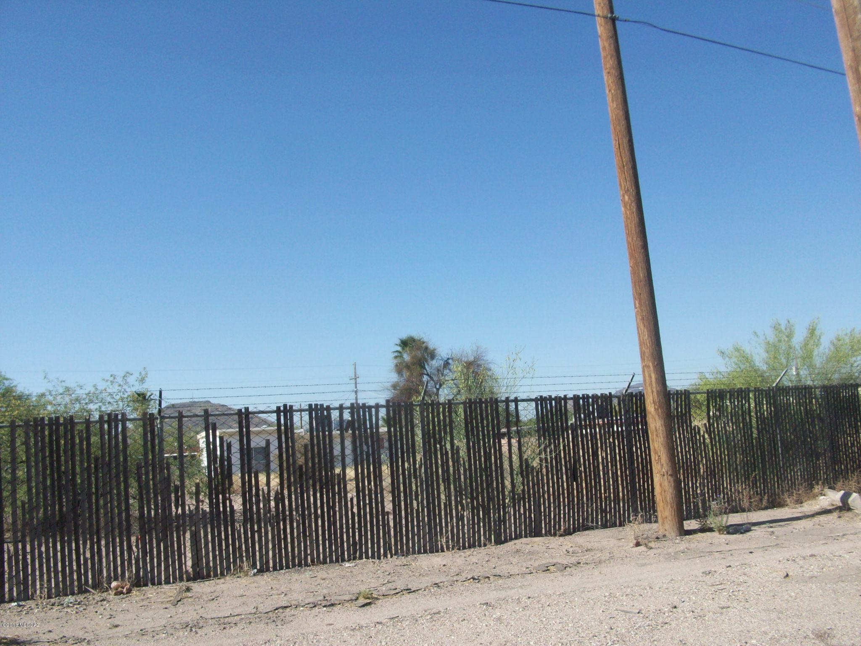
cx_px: 430
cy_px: 323
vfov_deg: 41.8
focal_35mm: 34
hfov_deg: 54.0
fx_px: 846
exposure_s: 1/313
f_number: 5.5
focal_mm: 5.7
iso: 64
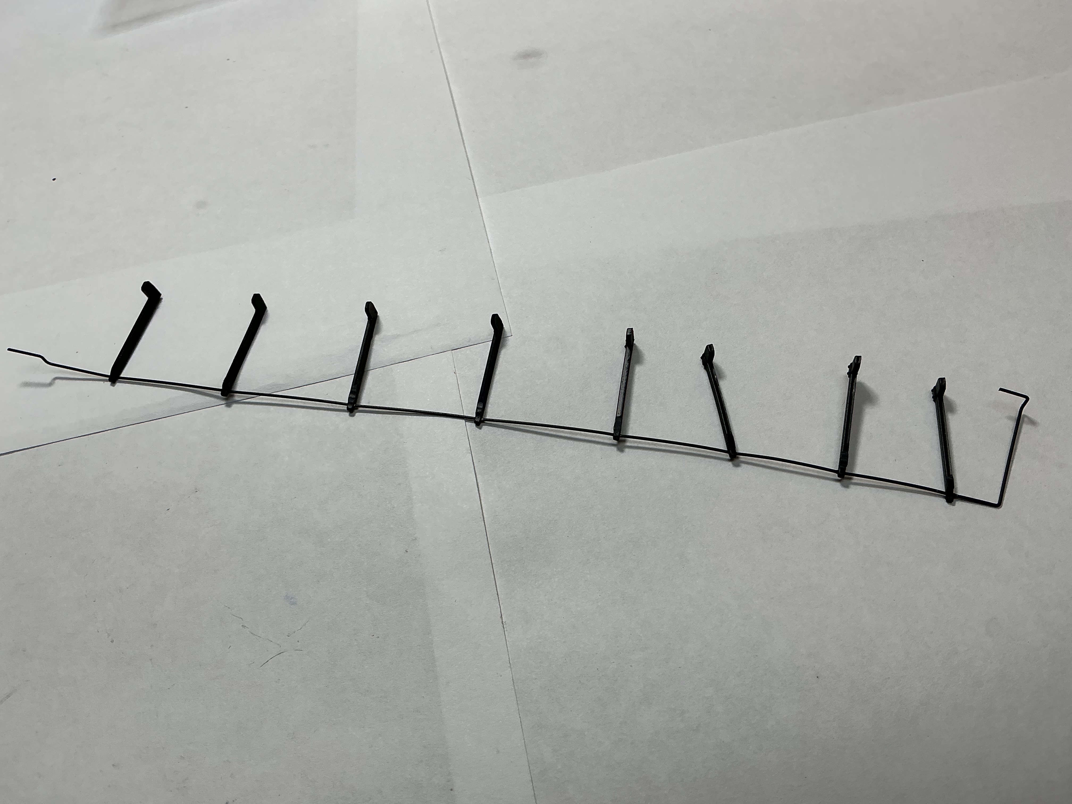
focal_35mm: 29
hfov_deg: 61.7
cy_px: 402
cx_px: 536
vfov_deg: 48.2
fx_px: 898
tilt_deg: -59.1
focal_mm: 3
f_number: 1.8
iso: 25
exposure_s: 1/307
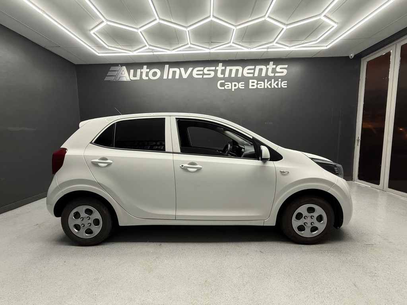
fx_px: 165
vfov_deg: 85.7
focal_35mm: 14
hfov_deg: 102.1
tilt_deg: -5.3
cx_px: 204
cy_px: 152
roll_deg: +0.6
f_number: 2.2
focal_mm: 2.22
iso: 160
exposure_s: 1/100
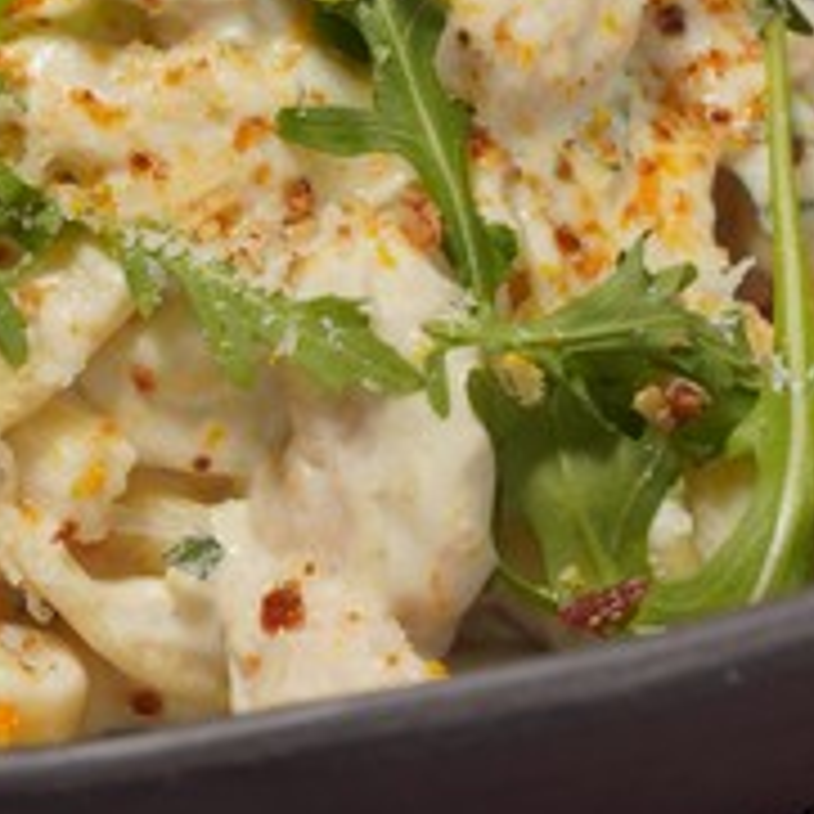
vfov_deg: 7.8
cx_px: 126
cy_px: 148
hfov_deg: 7.8
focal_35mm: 223
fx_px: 5933
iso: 400
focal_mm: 66
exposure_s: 1/15
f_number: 11
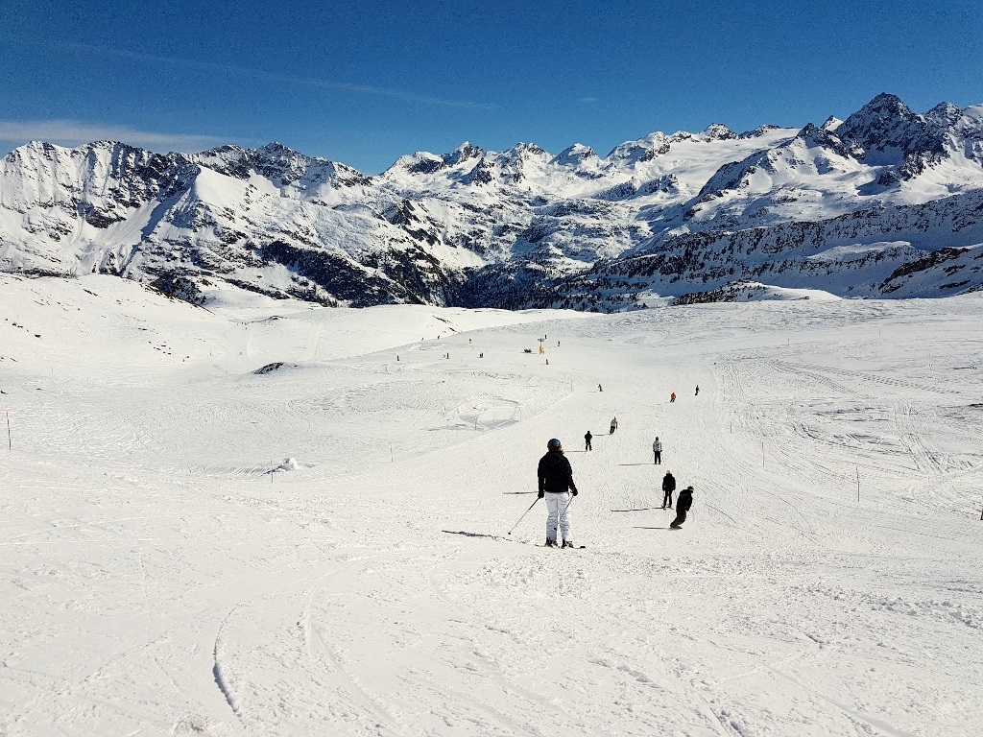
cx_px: 492
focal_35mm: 26
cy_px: 368
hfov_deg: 67.3
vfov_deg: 53.1
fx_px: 738
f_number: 1.7
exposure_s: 1/8352
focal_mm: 4.2
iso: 40
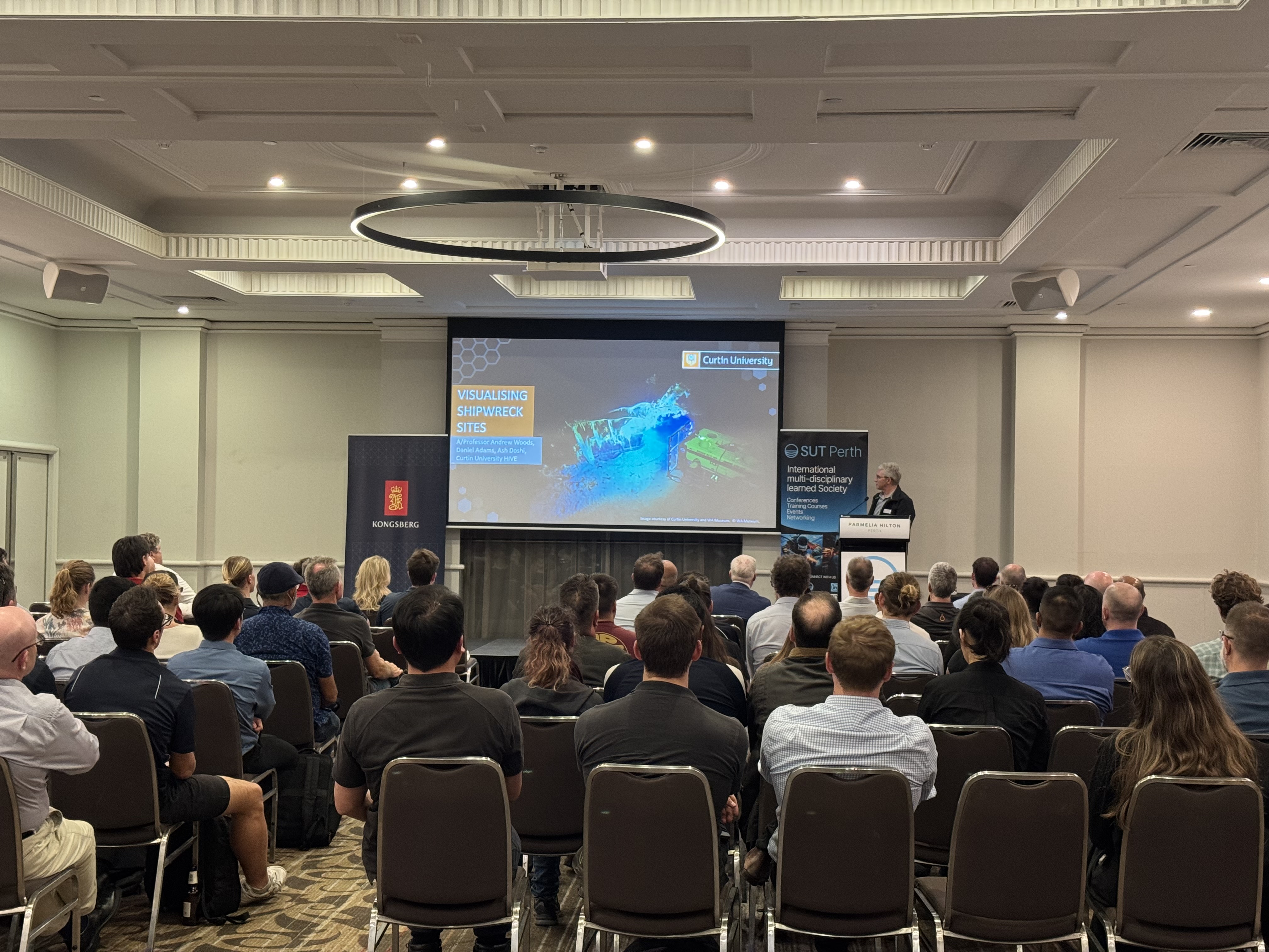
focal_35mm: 48
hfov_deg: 39.7
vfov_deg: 30.3
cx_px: 634
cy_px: 476
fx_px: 1760
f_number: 1.78
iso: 250
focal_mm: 6.76
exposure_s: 1/33
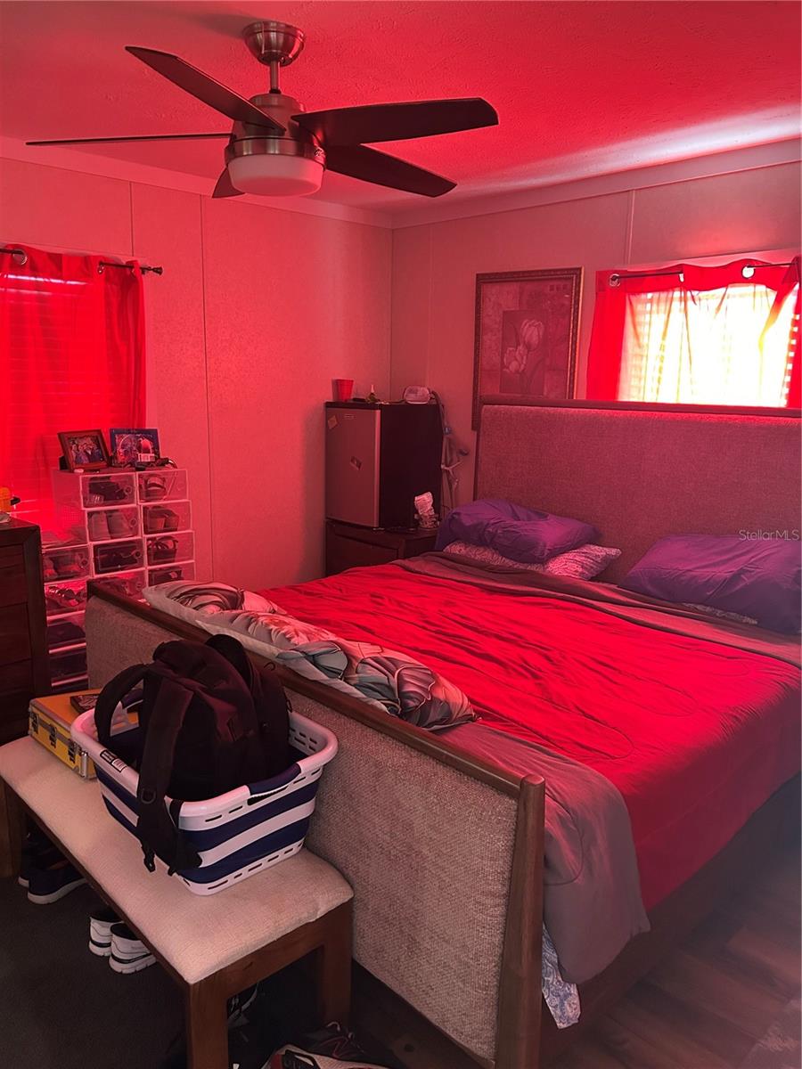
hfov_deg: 53.1
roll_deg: -1.4
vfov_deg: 67.3
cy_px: 534
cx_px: 401
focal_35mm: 26
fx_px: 803
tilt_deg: -11.9
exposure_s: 1/50
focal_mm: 5.7
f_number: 1.5
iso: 500
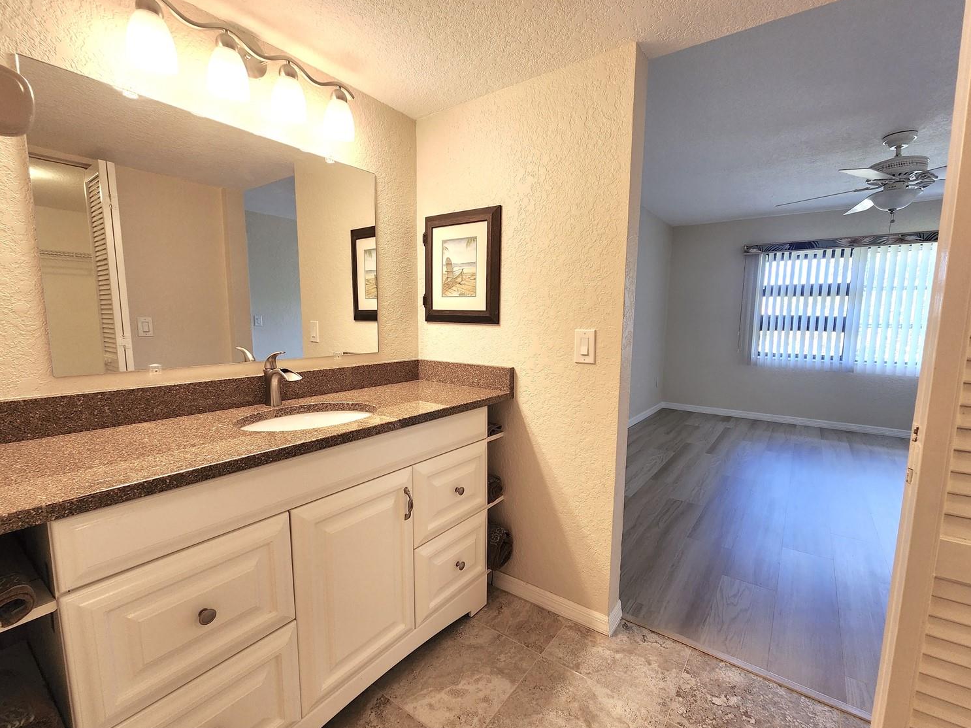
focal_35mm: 14
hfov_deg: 102.0
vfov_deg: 85.7
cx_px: 512
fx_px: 393
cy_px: 367
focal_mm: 2.2
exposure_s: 1/60
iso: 160
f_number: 2.2
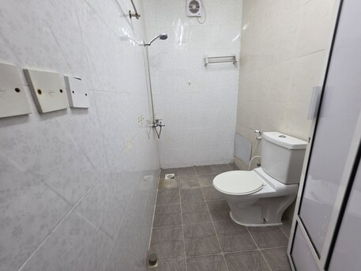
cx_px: 180
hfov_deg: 106.2
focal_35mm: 13
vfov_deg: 89.9
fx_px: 136
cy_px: 136
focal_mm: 2.2
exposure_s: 1/50
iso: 160
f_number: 1.9
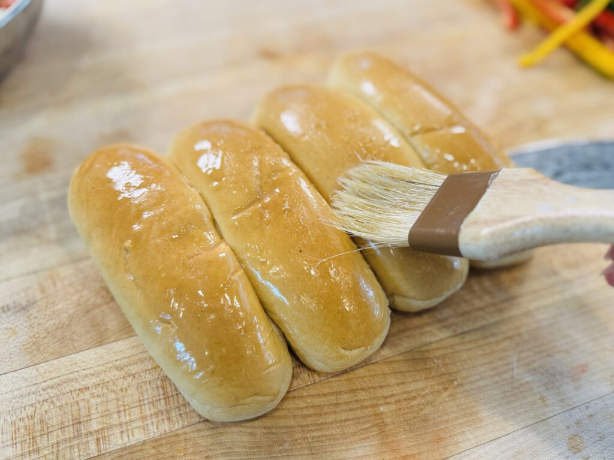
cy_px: 230
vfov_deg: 56.8
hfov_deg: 71.6
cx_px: 307
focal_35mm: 24
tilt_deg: -58.3
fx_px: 426
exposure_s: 1/120
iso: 125
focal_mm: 6.76
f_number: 1.78
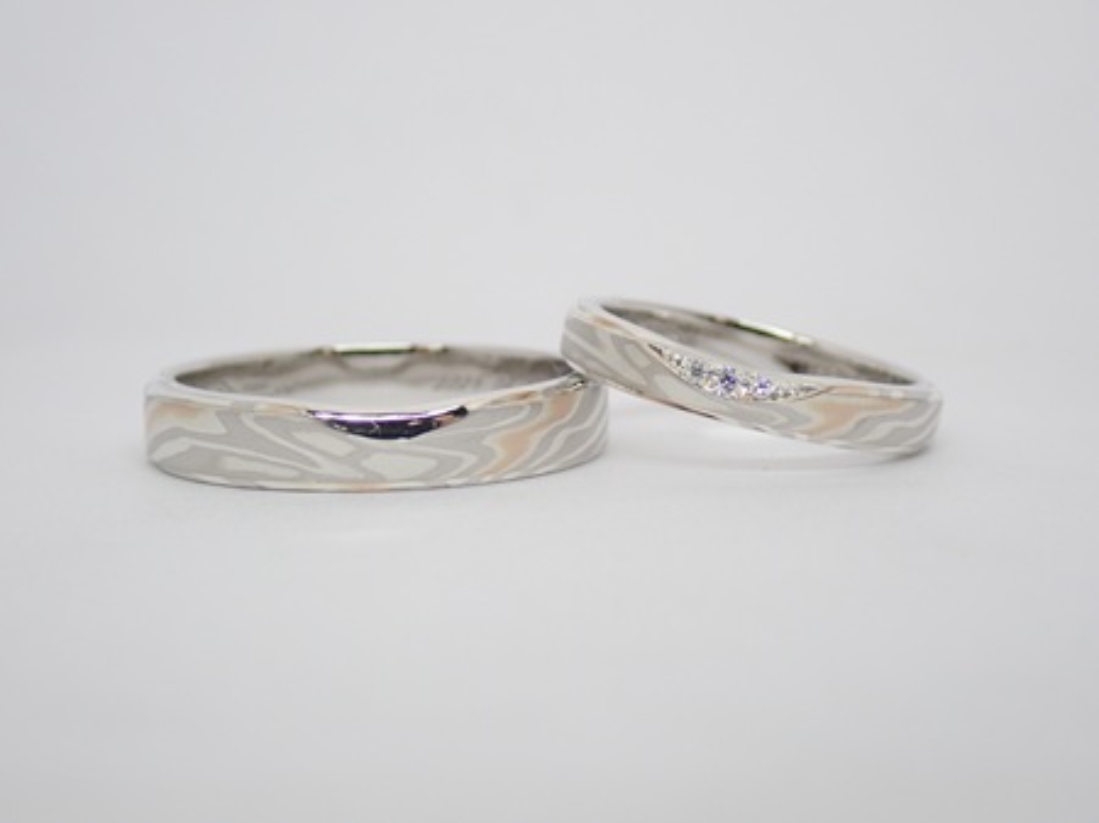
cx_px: 550
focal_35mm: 77
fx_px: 2443
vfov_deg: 19.1
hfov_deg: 25.3
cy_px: 412
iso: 200
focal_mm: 13.65
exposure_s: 1/125
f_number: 4.1
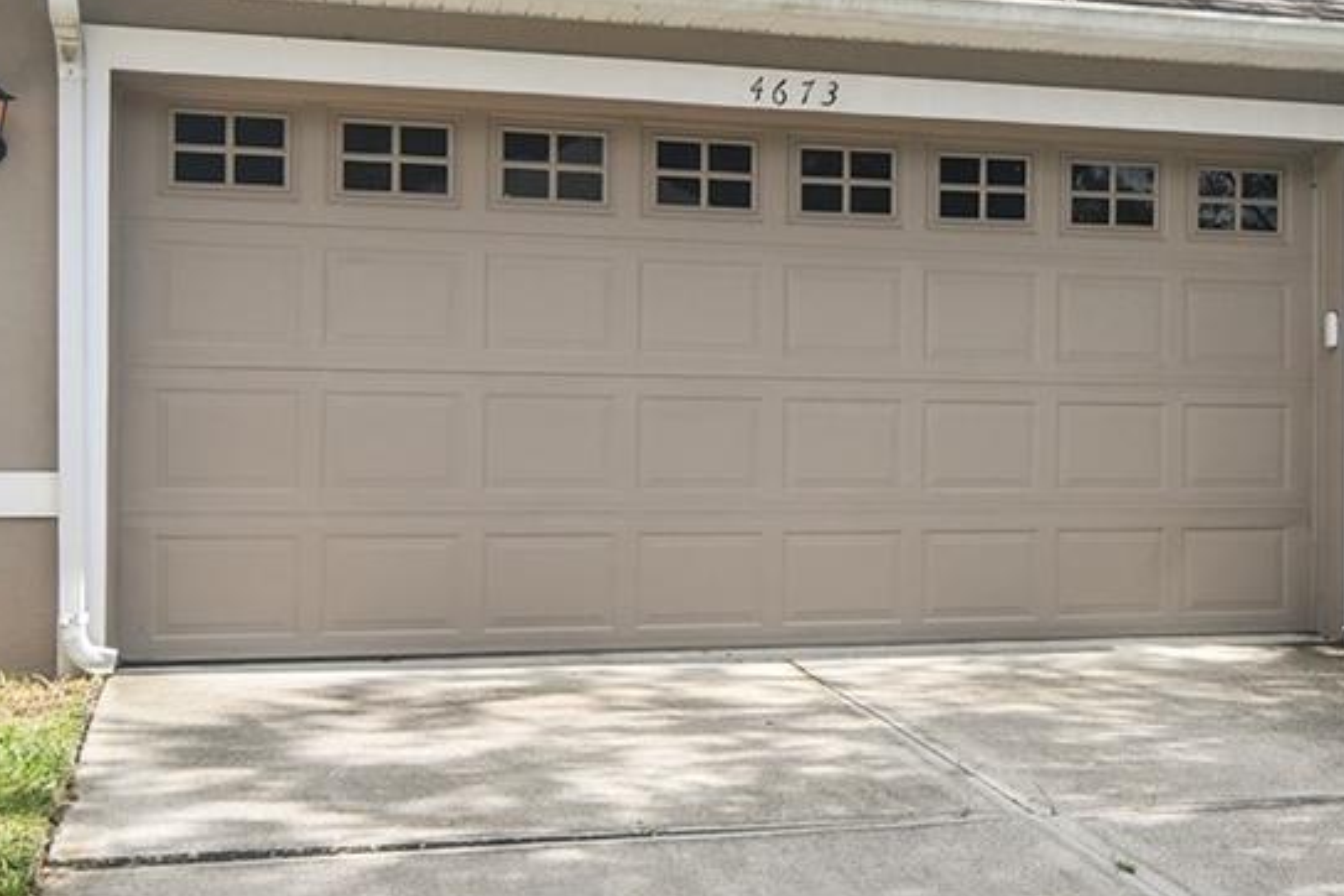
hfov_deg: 36.5
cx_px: 1040
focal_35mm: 53
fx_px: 1979
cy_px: 381
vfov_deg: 25.5
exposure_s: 1/400
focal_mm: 12
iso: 250
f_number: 6.3
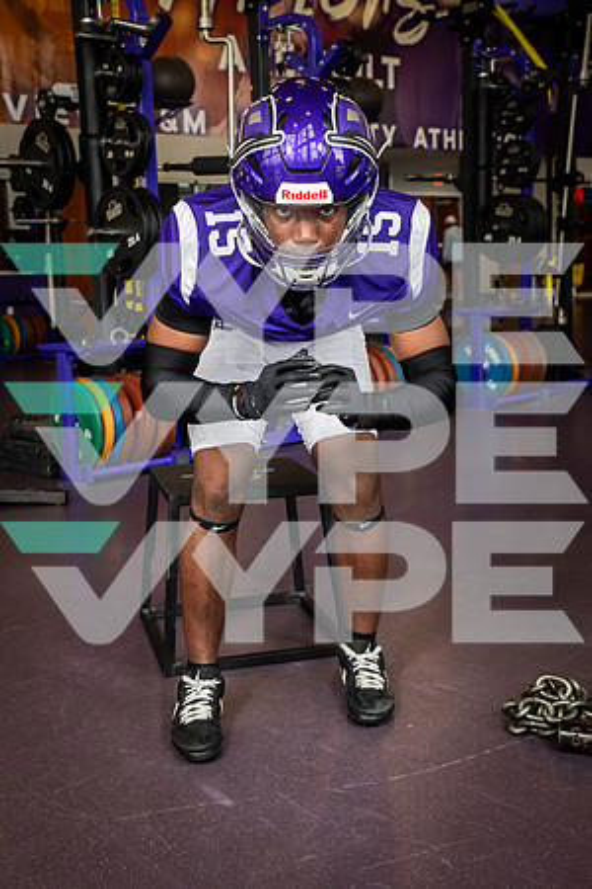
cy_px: 444
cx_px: 296
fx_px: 1135
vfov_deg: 42.7
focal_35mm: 46
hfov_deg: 29.2
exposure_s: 1/250
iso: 800
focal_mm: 46
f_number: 7.1
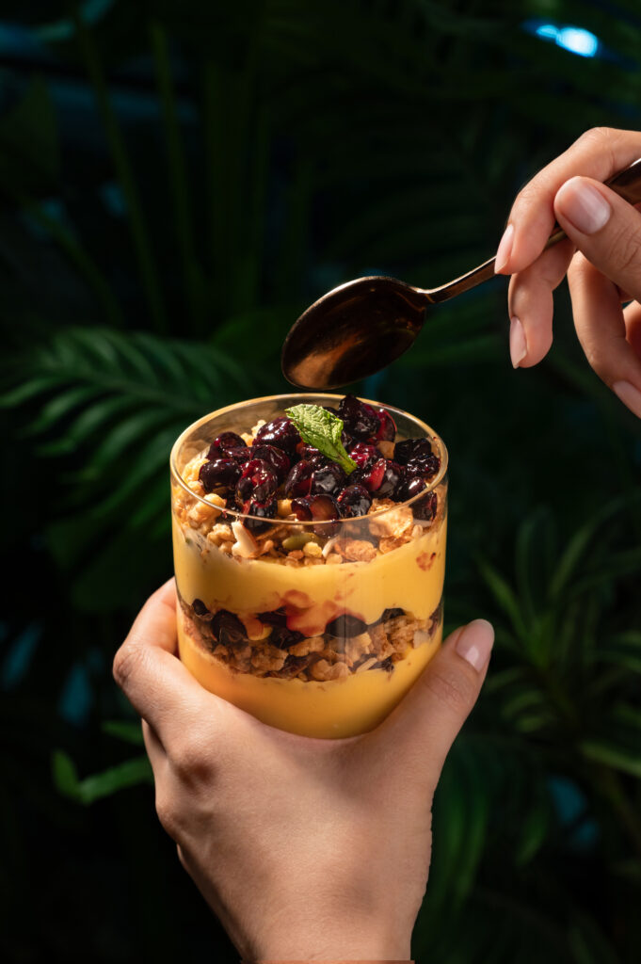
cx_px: 320
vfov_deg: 31.0
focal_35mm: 65
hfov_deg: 20.9
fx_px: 1739
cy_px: 482
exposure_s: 1/200
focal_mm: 65
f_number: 9
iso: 1000
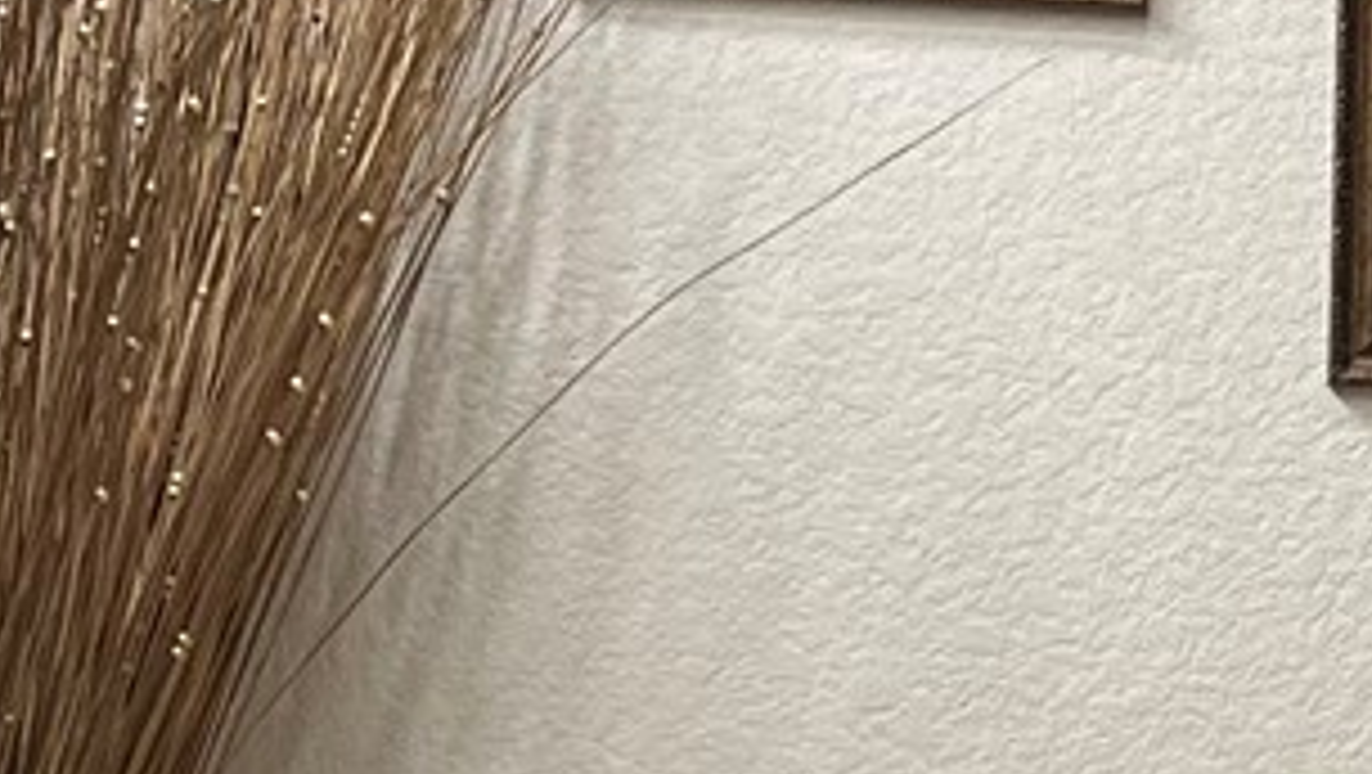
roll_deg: -2.3
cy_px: 1804
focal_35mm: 190
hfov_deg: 11.1
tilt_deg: -8.2
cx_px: 1570
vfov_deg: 6.1
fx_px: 6916
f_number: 1.6
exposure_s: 1/120
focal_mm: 5.1
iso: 80
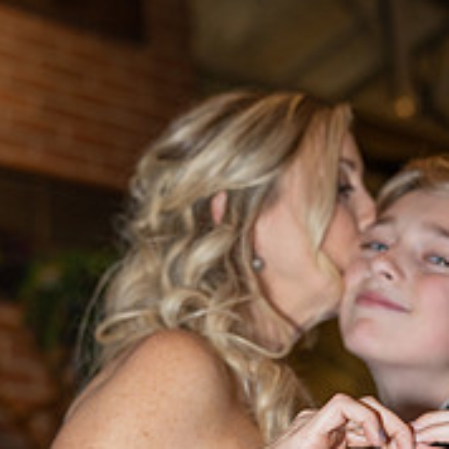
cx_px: 252
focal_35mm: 90
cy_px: 300
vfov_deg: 19.2
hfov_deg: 19.3
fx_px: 1321
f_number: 2.8
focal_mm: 42
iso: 2000
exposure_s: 1/125
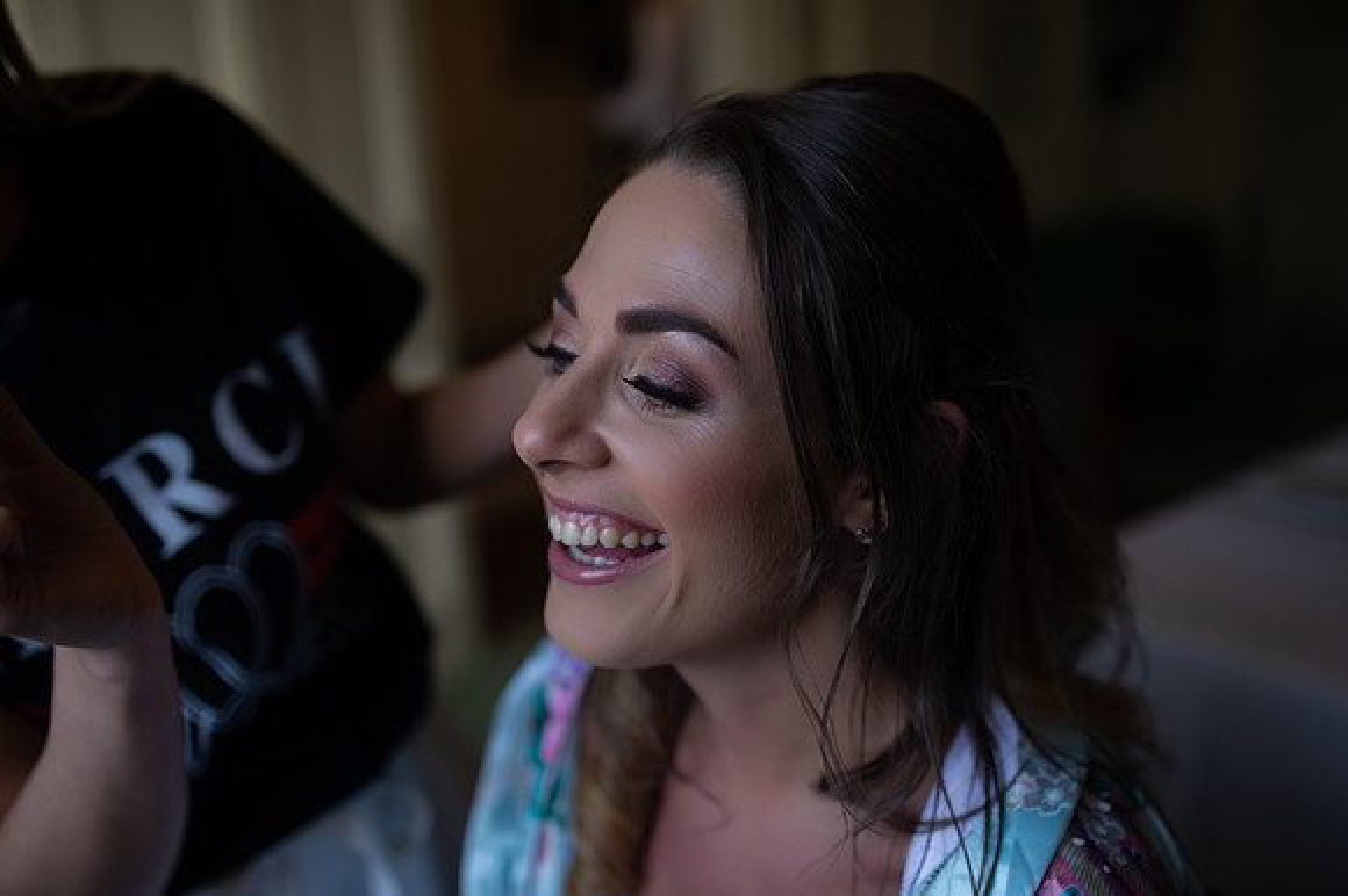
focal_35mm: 35
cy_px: 448
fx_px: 1310
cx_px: 674
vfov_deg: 37.8
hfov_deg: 54.5
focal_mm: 35
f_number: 2
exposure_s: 1/500
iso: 200
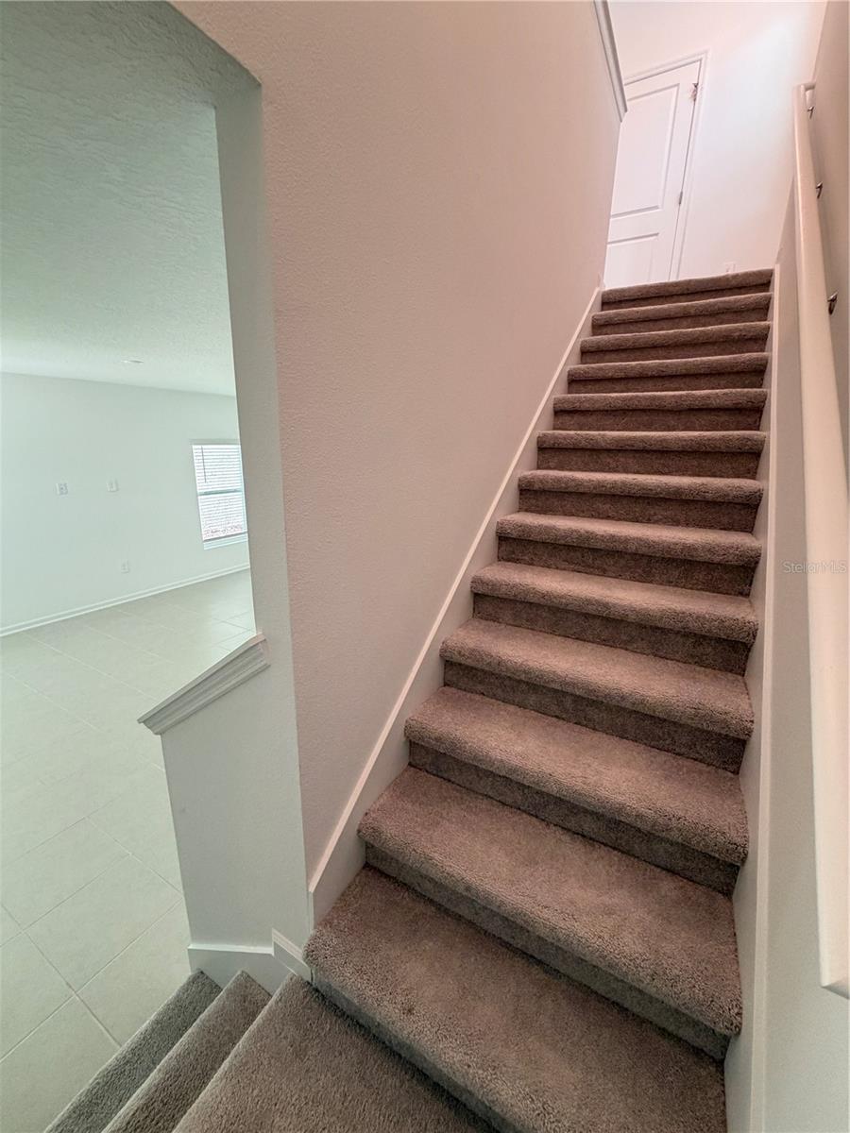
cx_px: 425
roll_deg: -1.4
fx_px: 458
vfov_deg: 102.1
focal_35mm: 14
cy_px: 566
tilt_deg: -14.8
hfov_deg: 85.7
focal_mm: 2.22
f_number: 2.2
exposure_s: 1/60
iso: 250
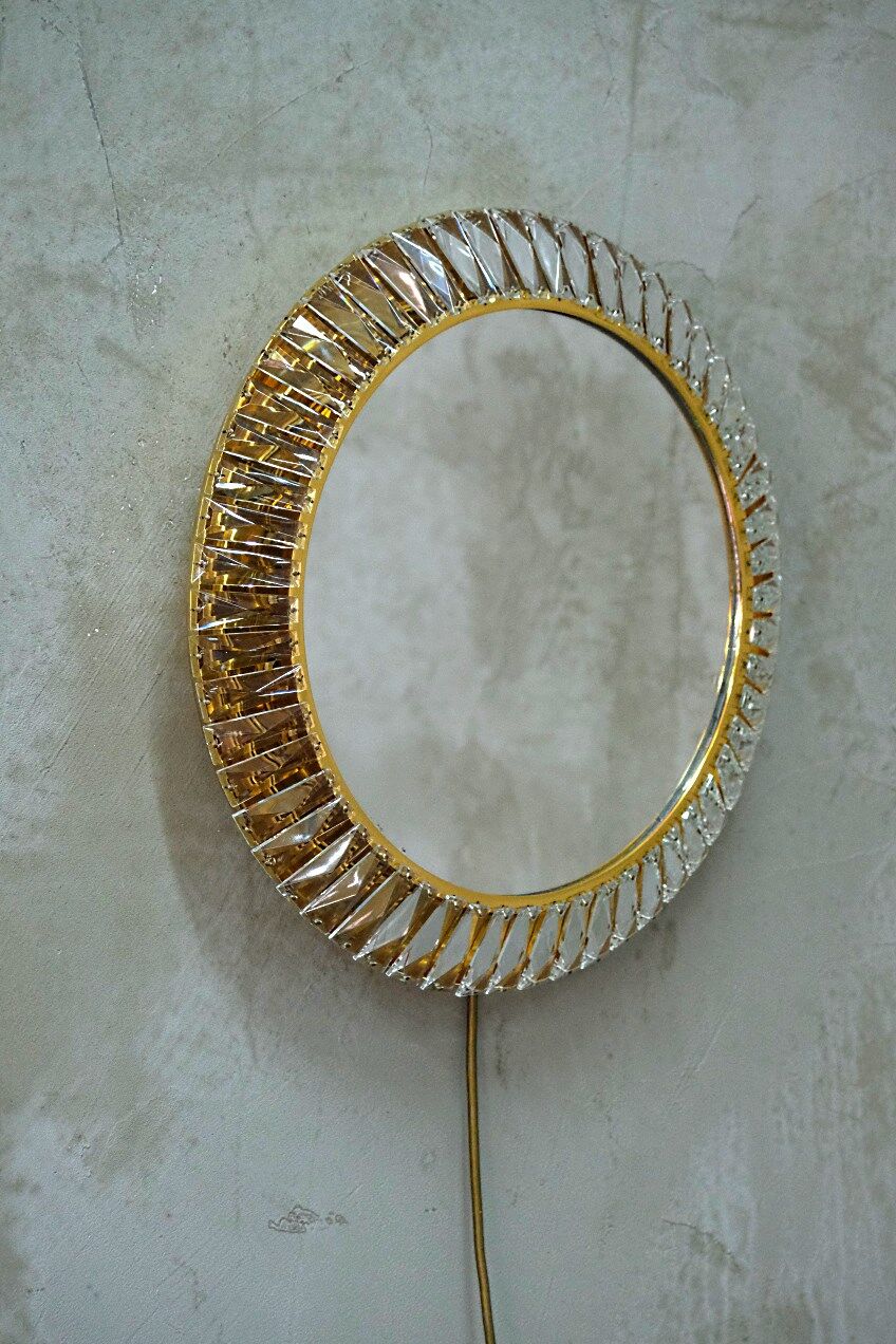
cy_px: 672
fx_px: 4480
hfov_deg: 11.4
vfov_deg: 17.1
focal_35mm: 120
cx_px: 448
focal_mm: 80
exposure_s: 1/120
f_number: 4
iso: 4000
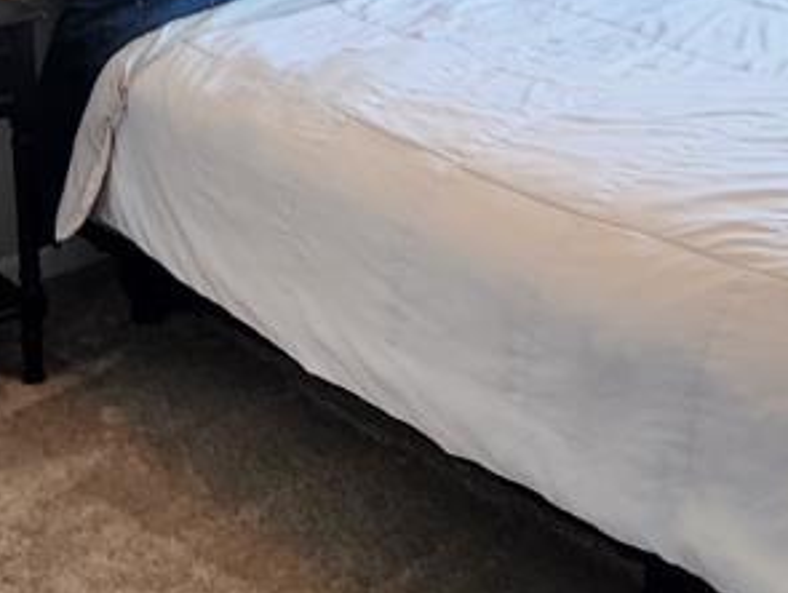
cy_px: -122
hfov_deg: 29.1
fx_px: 1504
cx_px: 550
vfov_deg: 20.8
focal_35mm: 66
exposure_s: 1/60
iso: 200
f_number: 2.2
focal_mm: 2.2
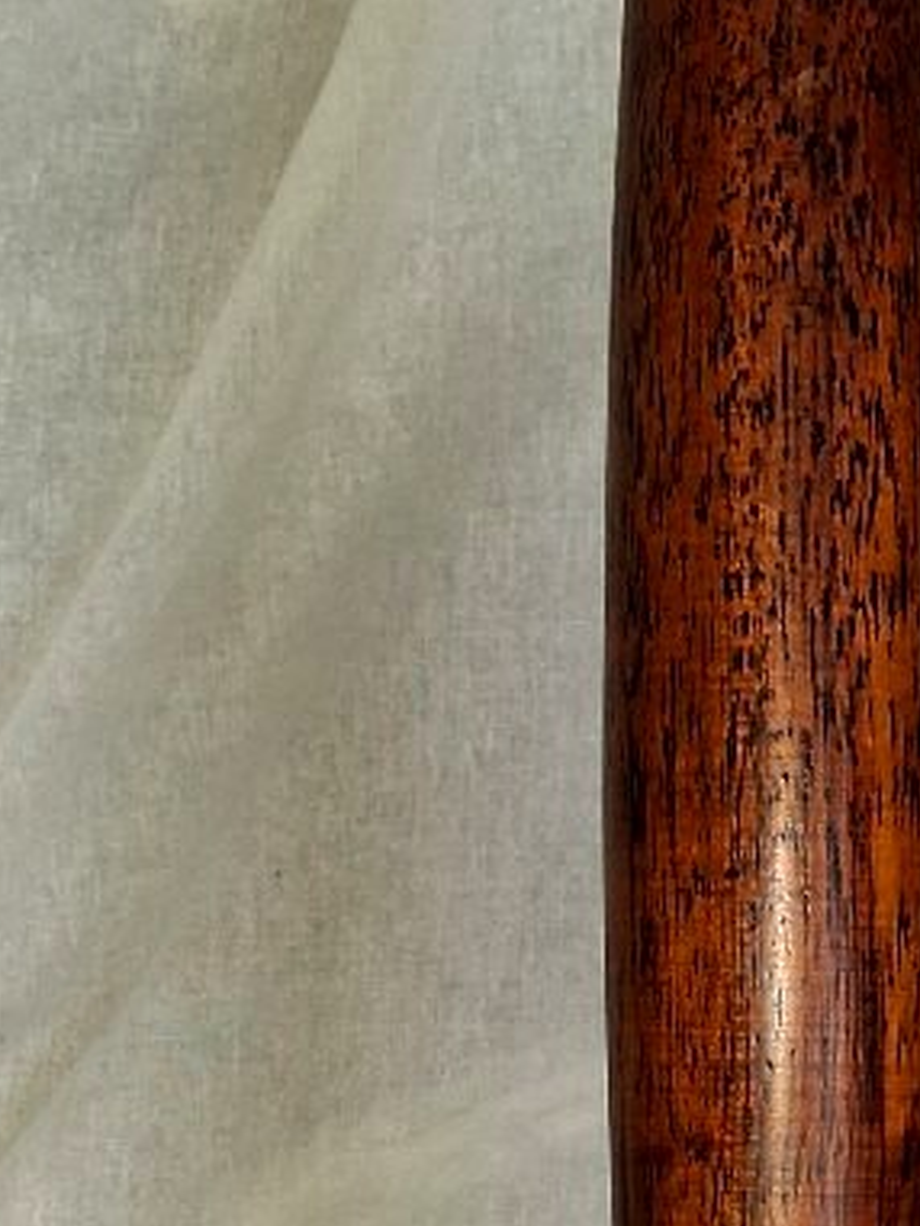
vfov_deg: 22.8
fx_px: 3010
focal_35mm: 85
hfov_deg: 17.2
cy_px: 895
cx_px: 778
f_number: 1.8
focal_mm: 4
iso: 250
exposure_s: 1/120
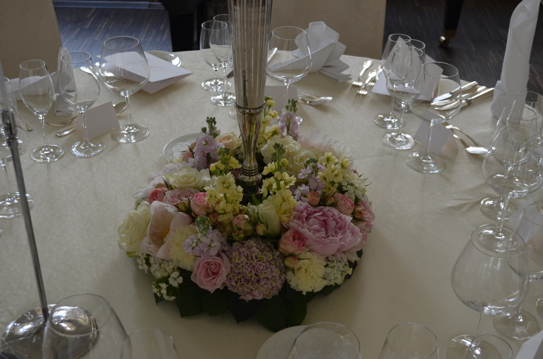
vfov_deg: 26.4
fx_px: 768
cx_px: 280
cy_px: 178
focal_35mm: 51
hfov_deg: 38.9
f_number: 5
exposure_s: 1/100
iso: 400
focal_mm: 30
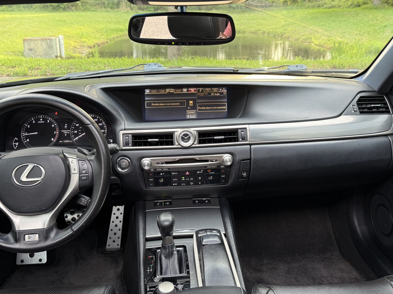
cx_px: 187
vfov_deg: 41.2
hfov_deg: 53.9
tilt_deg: -13.0
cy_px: 96
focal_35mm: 34
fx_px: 386
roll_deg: +1.4
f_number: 1.78
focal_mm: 6.76
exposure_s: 1/120
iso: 125
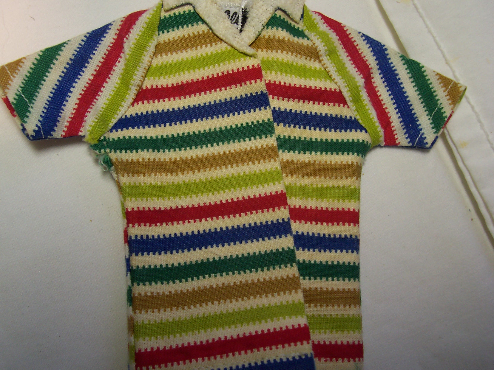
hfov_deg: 50.1
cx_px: 247
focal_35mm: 37
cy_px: 185
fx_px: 528
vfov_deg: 38.7
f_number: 2.8
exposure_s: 1/45
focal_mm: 5.6
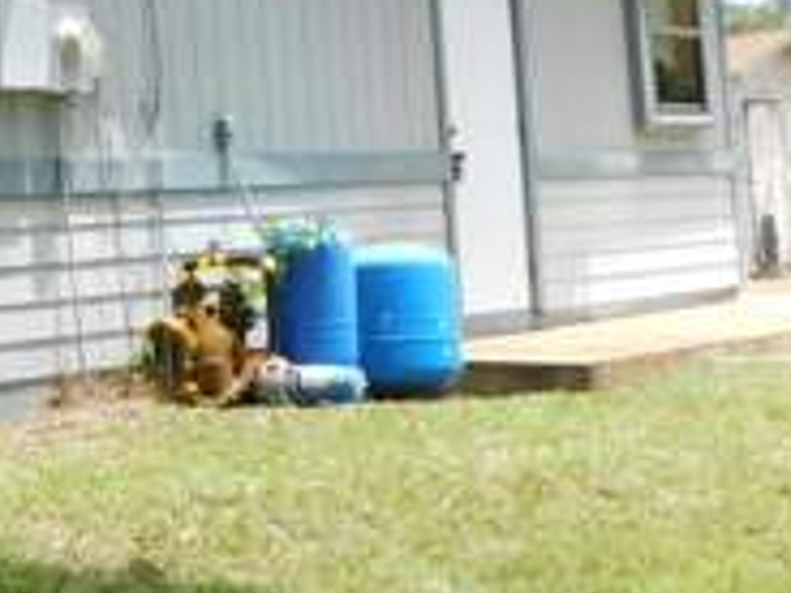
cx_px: -284
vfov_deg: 14.3
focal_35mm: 100
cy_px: -146
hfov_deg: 18.1
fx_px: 2285
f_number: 3
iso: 125
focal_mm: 4
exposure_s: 1/640
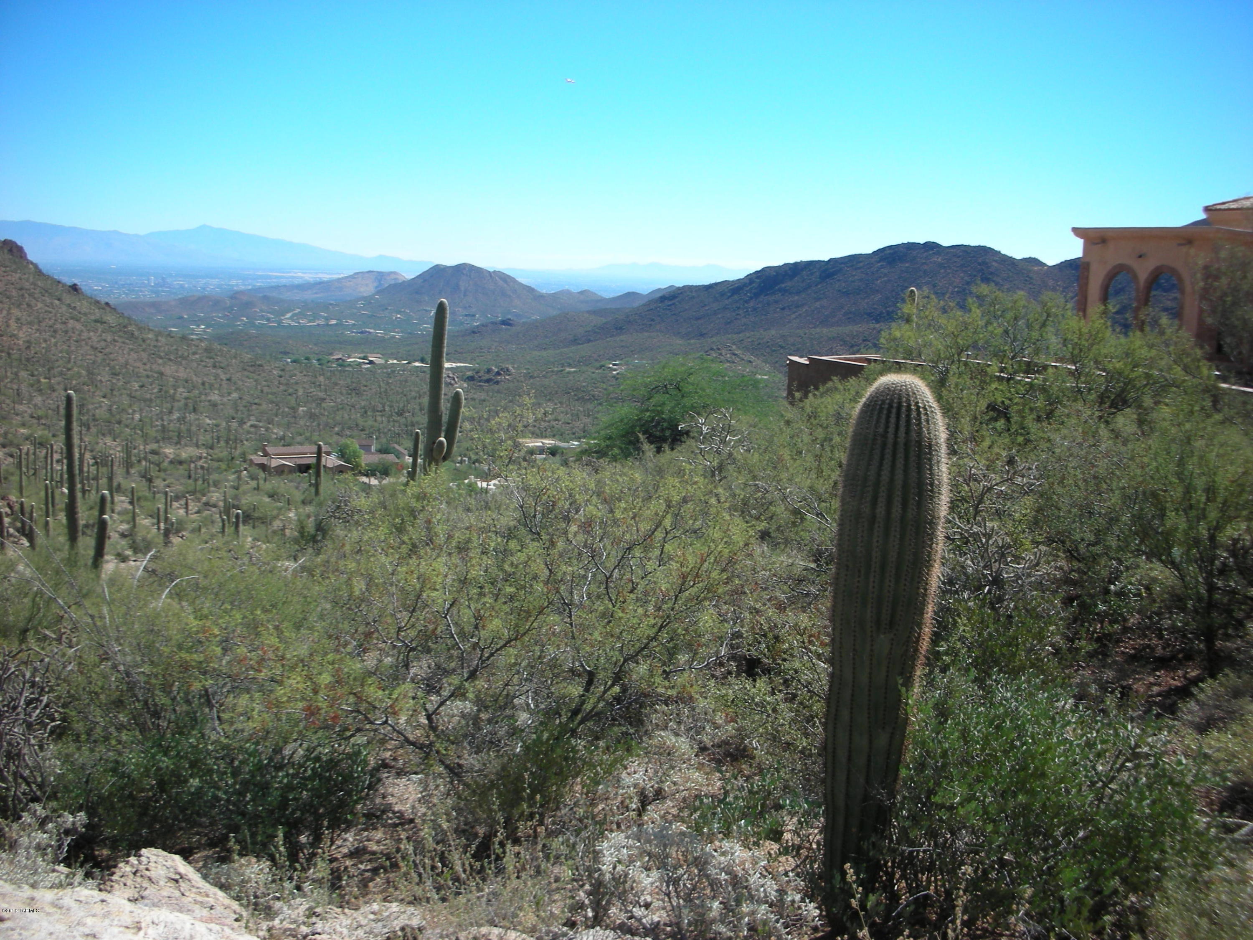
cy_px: 470
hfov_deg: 52.6
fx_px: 1267
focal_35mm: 35
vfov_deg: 40.7
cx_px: 626
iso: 50
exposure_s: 1/72
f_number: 8.5
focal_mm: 5.8
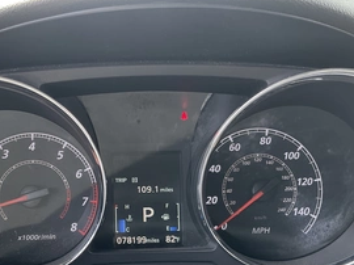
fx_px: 439
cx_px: 135
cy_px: 188
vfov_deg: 33.1
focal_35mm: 43
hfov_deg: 43.6
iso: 64
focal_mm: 3
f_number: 1.8
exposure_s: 1/122
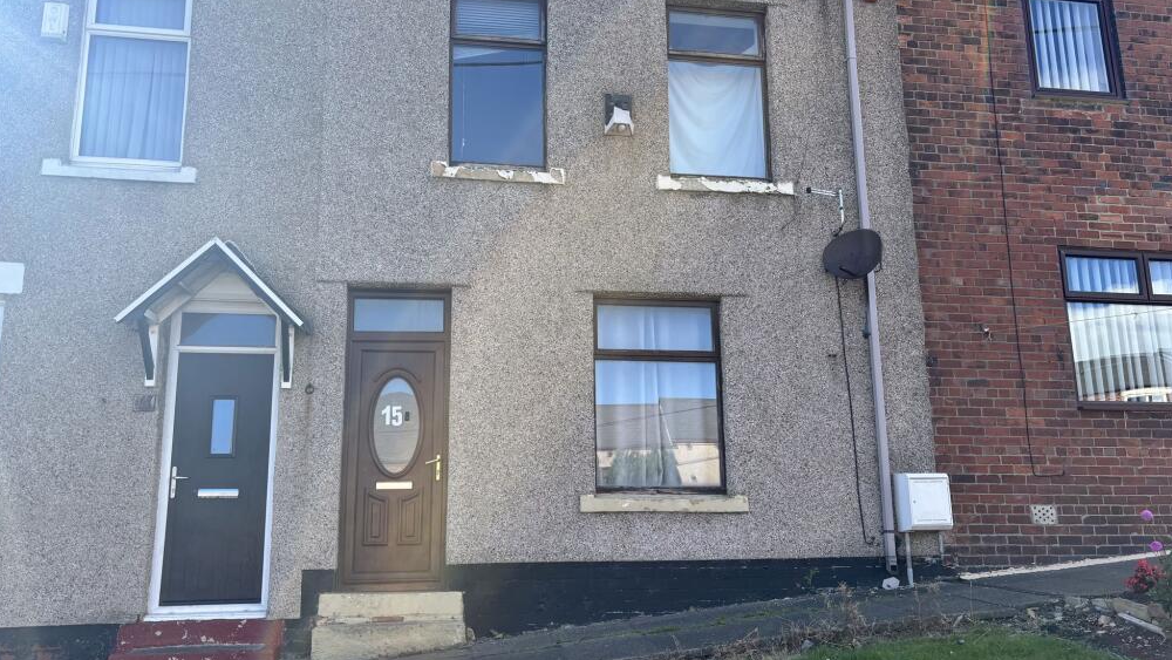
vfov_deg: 40.2
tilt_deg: +11.4
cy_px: 345
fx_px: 901
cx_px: 575
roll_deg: +0.0
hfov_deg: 66.0
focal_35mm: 29
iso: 50
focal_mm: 5.96
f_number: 1.6
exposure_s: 1/1103
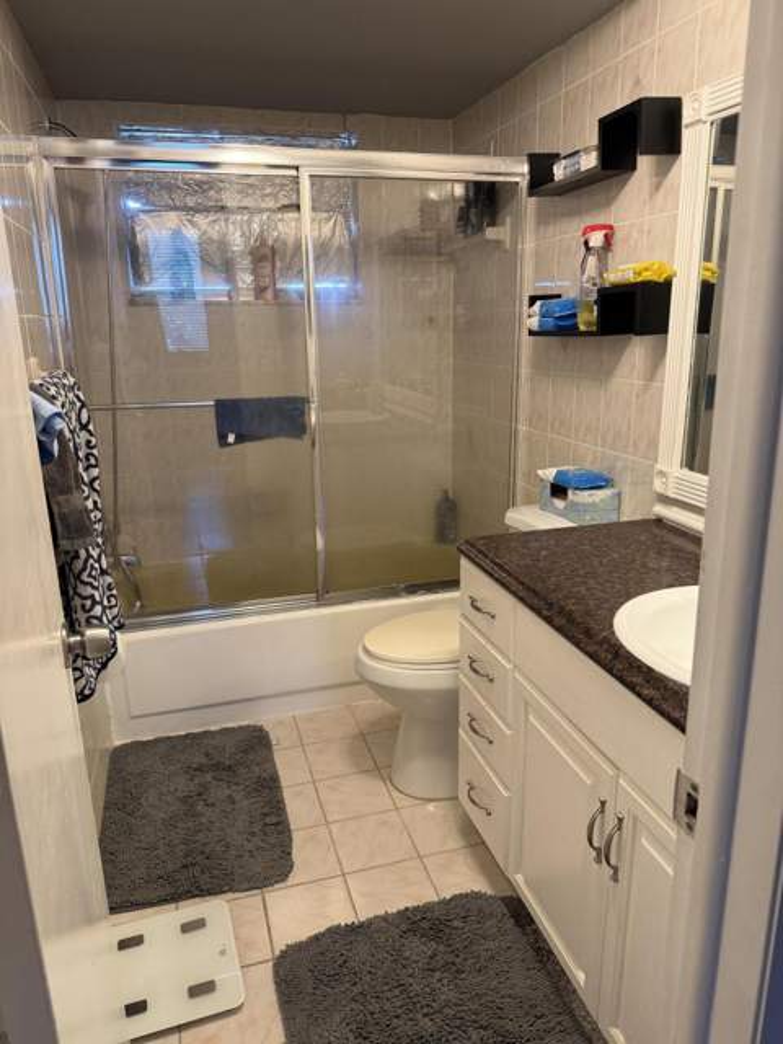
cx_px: 392
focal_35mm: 24
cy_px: 522
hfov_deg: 56.8
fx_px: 724
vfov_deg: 71.6
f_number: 1.78
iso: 250
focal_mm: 6.76
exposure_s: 1/60
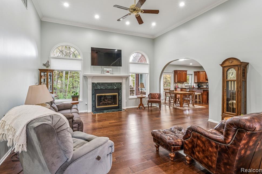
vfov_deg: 67.0
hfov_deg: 89.7
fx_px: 132
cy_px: 82
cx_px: 130
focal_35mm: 18
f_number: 13
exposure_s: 1/1.67
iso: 400
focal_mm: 17.1
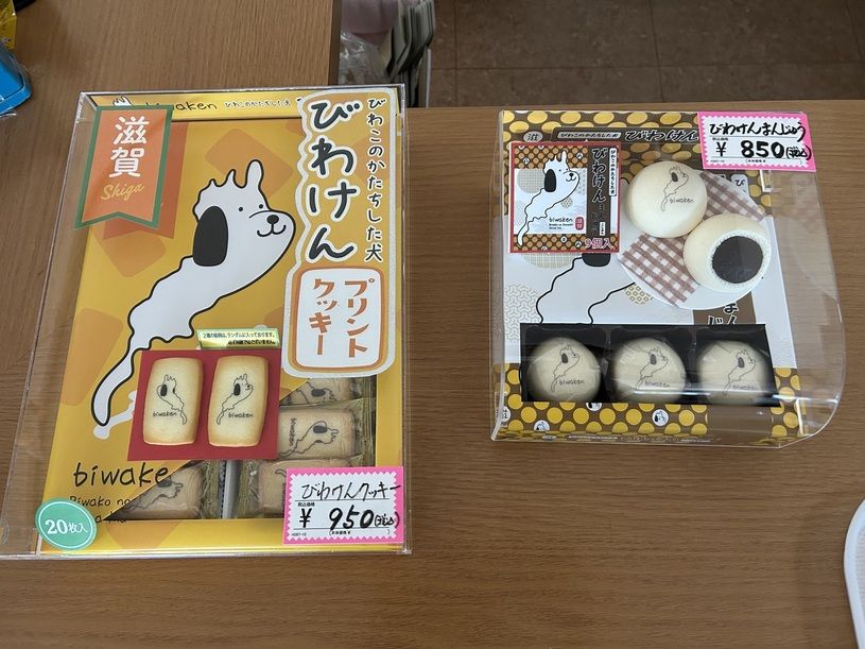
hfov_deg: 67.3
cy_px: 324
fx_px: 650
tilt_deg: -70.3
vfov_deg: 53.1
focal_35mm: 26
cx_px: 432
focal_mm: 5.7
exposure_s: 1/60
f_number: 1.5
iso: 200
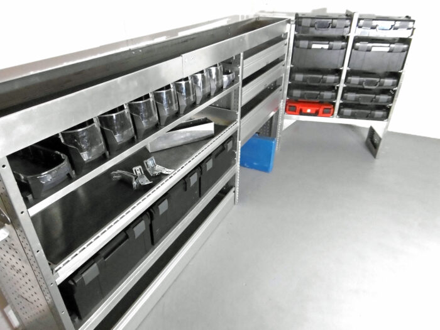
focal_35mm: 24
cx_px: 220
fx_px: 305
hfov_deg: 71.6
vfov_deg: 56.8
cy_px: 165
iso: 800
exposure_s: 1/125
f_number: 3.1
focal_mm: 4.3
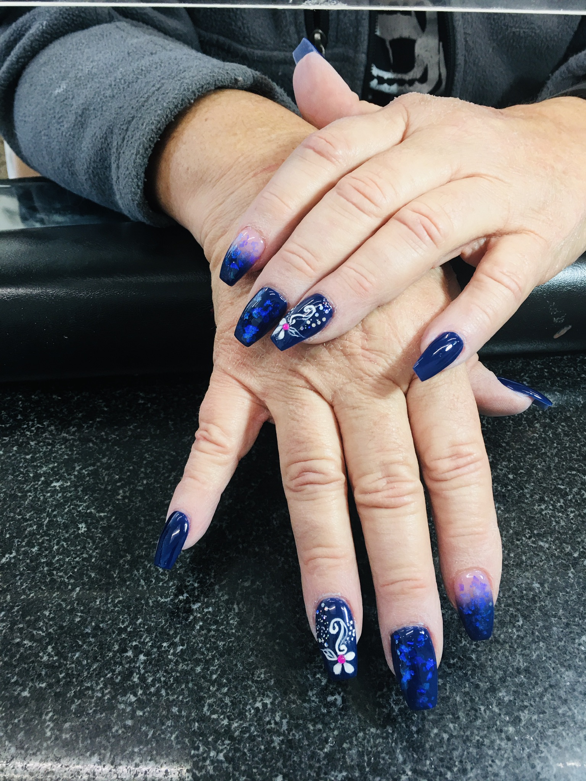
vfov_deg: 61.7
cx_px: 293
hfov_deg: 48.2
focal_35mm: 29
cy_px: 390
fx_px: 655
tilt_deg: -45.4
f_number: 2.2
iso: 25
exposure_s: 1/15
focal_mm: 4.15
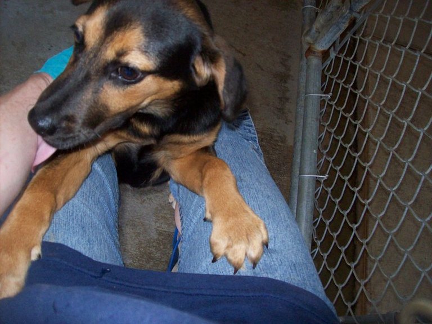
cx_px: 216
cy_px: 162
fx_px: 449
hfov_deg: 51.4
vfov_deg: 39.6
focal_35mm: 36
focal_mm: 6
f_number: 2.7
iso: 200
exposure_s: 1/64
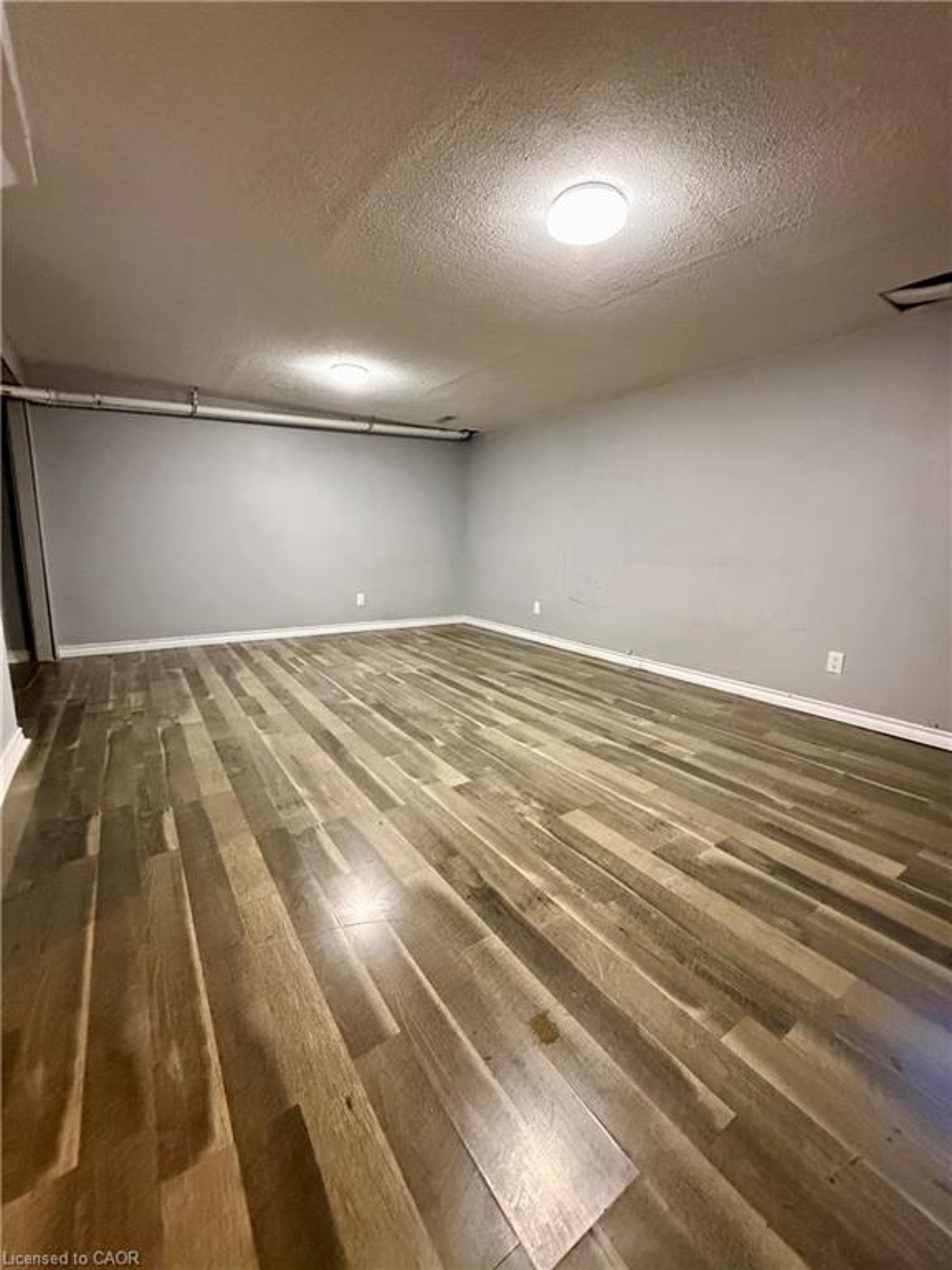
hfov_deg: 85.7
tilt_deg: -9.7
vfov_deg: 102.1
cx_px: 476
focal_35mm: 14
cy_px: 635
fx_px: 513
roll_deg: -1.1
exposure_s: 1/60
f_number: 2.2
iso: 800
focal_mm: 2.22
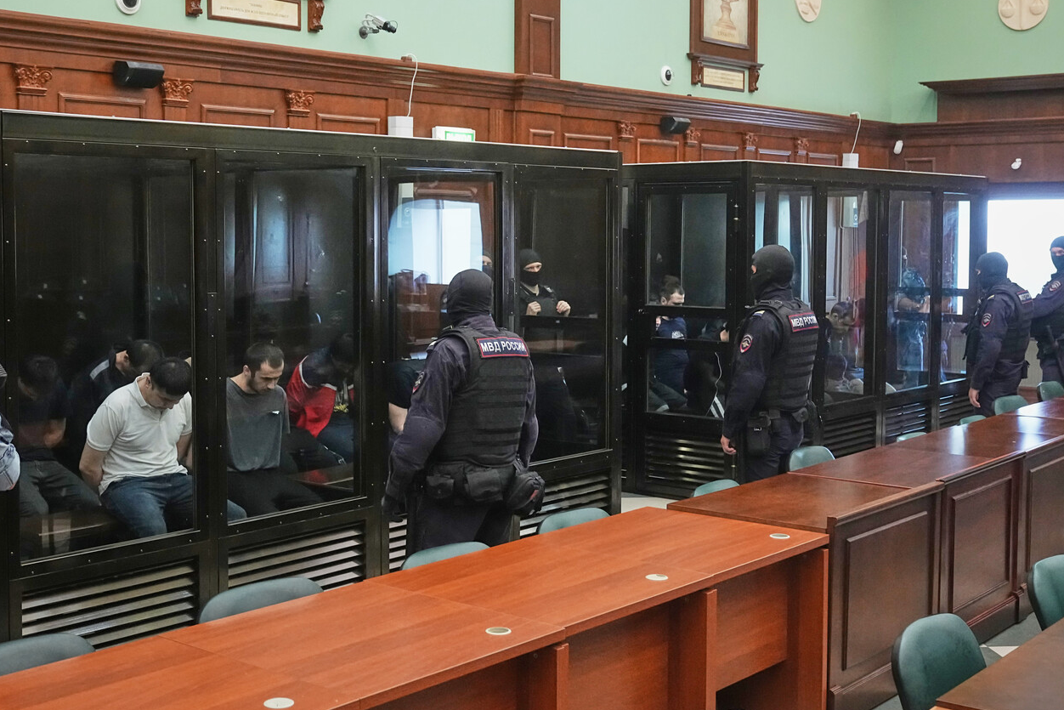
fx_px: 1360
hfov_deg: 42.7
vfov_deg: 29.2
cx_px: 465
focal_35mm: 46
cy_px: 318
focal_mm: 36
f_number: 4.5
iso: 6400
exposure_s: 1/200
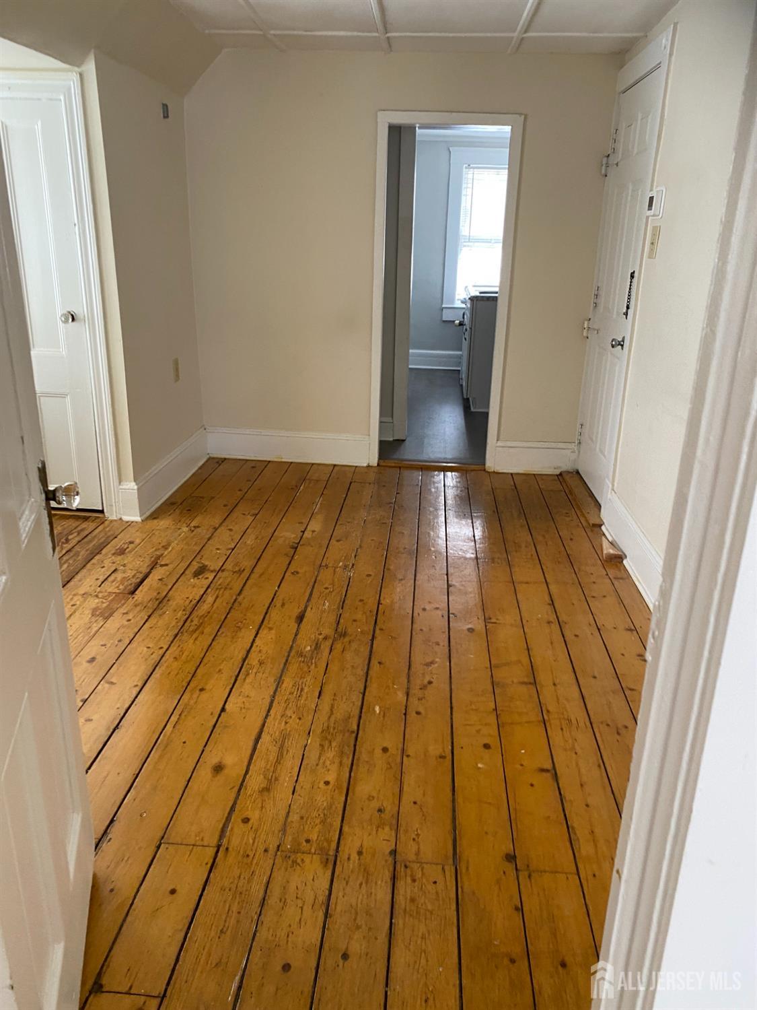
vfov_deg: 67.3
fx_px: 758
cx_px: 378
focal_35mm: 26
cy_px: 505
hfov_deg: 53.1
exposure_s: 1/60
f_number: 1.8
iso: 125
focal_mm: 4.25
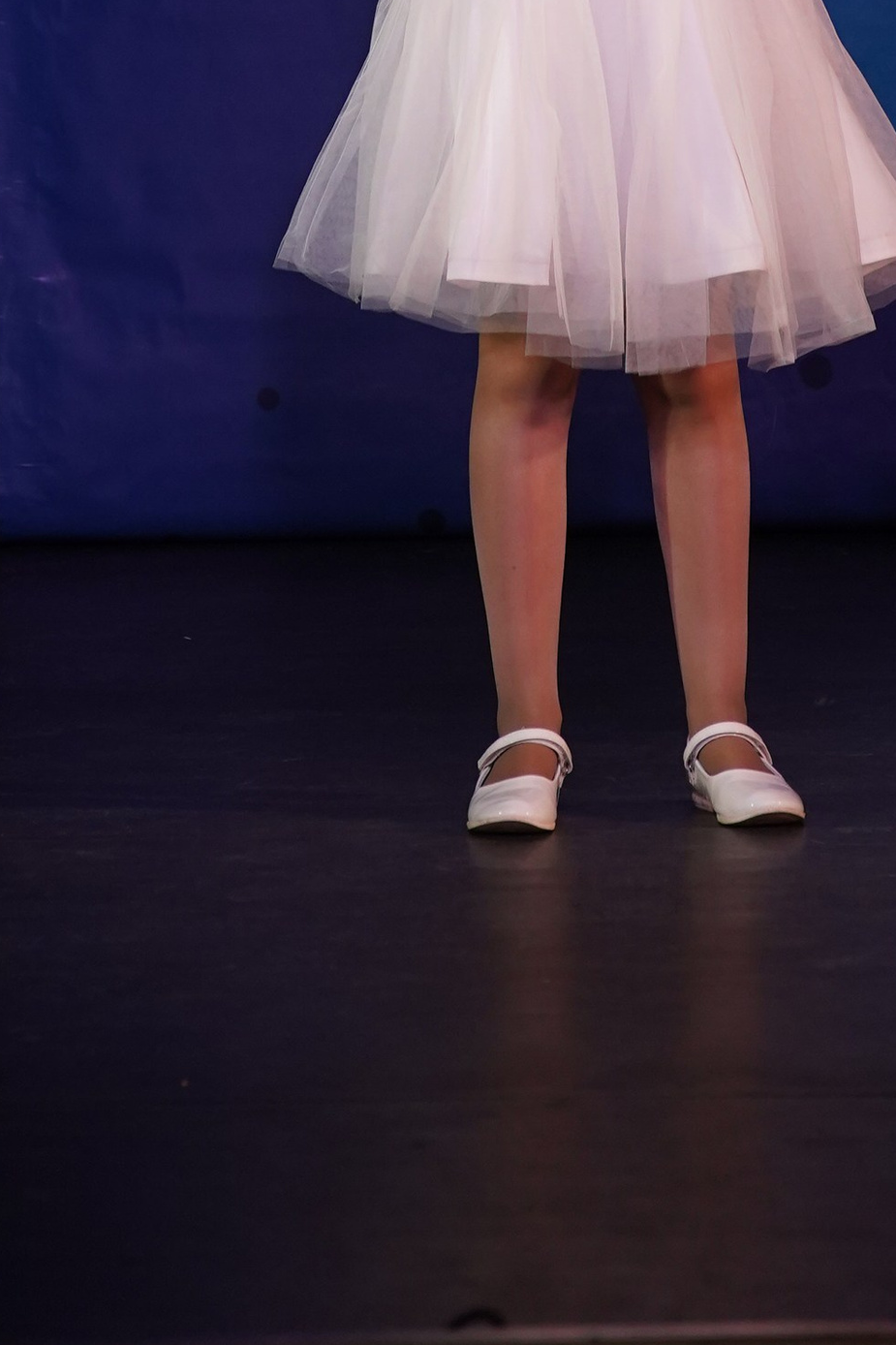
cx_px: 544
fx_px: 15496
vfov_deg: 4.9
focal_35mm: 415
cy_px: -328
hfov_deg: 3.3
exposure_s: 1/400
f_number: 4
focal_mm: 150
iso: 1600
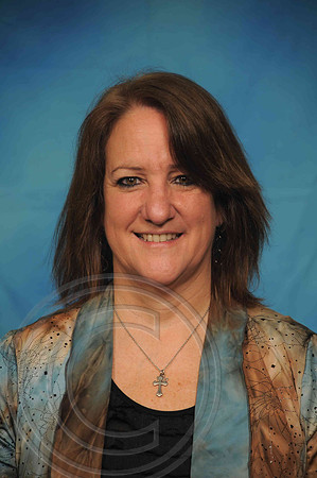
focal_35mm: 188
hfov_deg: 7.3
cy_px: 239
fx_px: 2482
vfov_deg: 11.0
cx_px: 158
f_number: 5.6
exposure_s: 1/60
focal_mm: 125
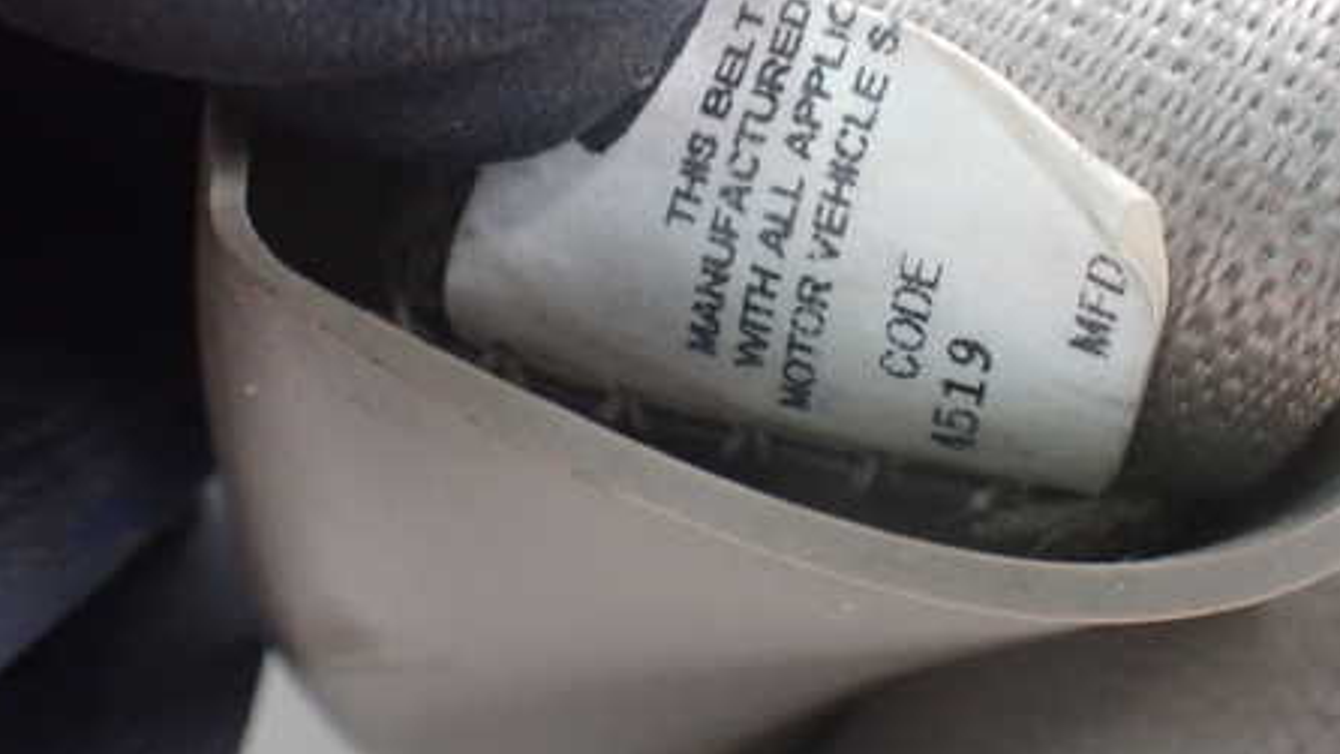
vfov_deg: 27.0
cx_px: 823
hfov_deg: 46.1
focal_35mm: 44
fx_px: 1564
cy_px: 285
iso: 800
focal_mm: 5.4
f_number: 2.3
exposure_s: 1/125
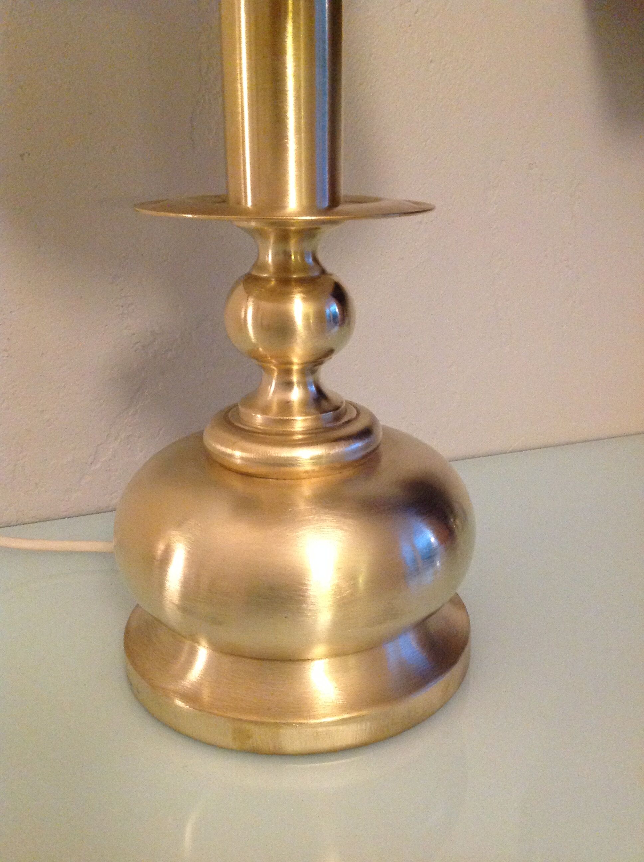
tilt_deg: -16.6
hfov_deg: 40.6
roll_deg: +1.5
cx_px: 322
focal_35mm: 35
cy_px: 431
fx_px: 870
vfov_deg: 52.7
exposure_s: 1/17
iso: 500
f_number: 2.4
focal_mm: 4.28
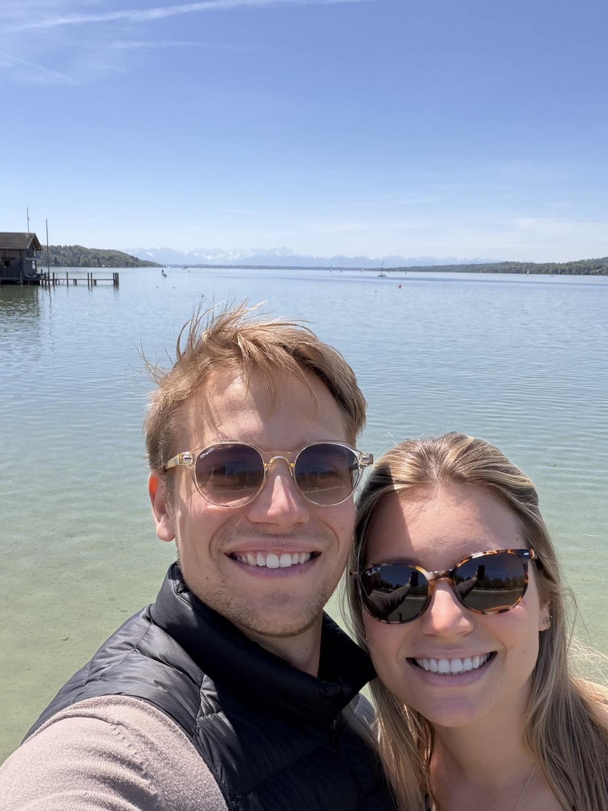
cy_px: 406
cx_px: 304
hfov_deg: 46.8
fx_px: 703
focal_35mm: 30
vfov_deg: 60.0
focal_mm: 2.71
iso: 40
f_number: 1.9
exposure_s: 1/876
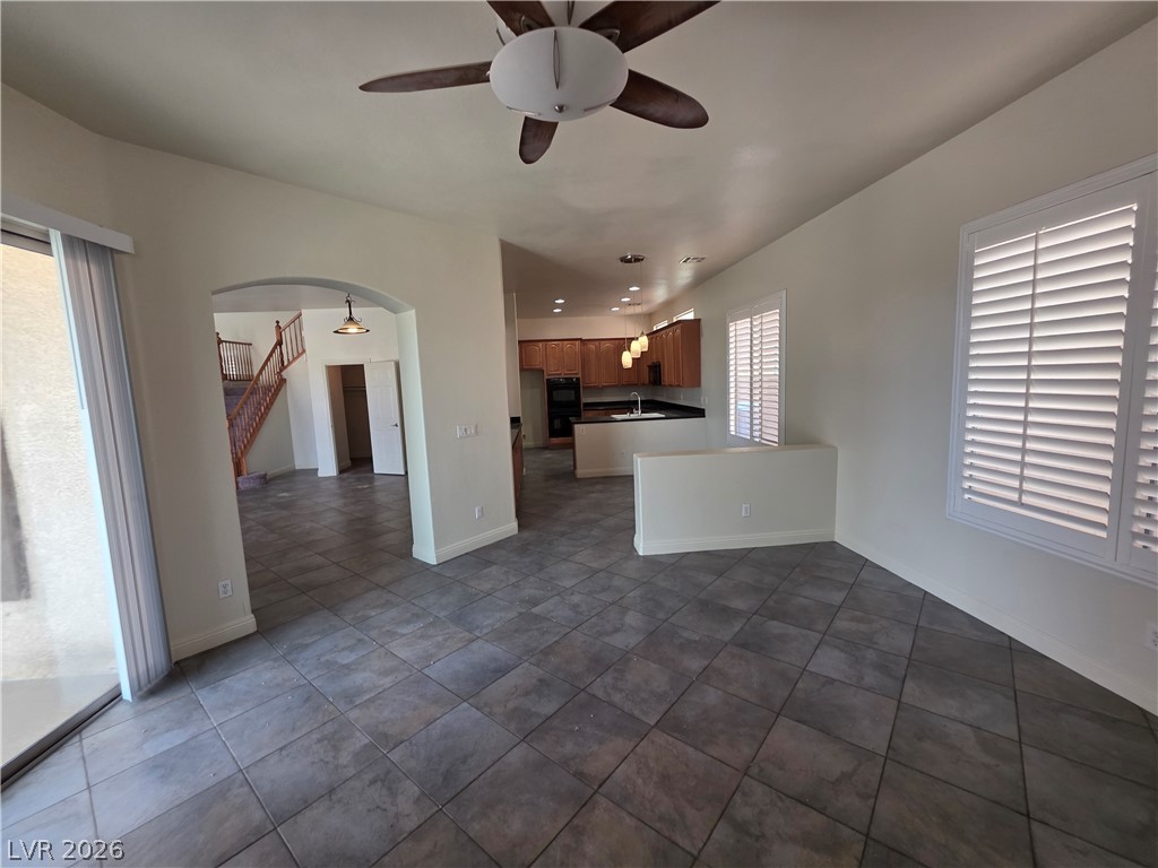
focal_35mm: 13
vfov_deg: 89.9
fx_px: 435
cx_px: 579
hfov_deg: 106.2
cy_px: 434
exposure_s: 1/120
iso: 160
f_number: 1.9
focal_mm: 2.2
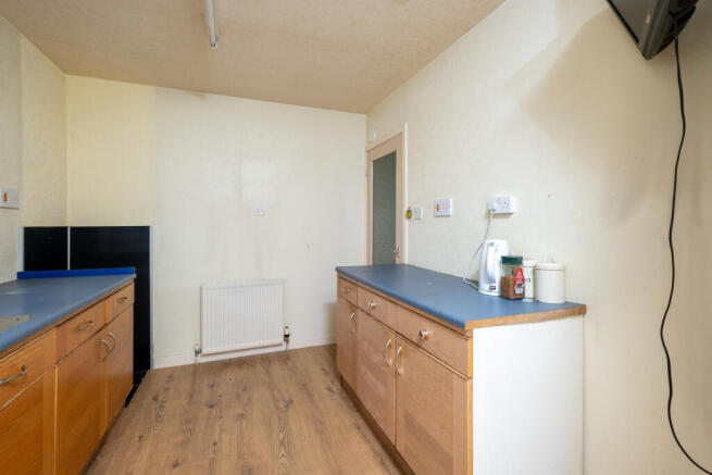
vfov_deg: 77.4
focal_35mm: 15
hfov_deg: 100.4
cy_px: 238
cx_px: 356
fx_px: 297
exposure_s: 1/100
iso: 200
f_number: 7.1
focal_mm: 10
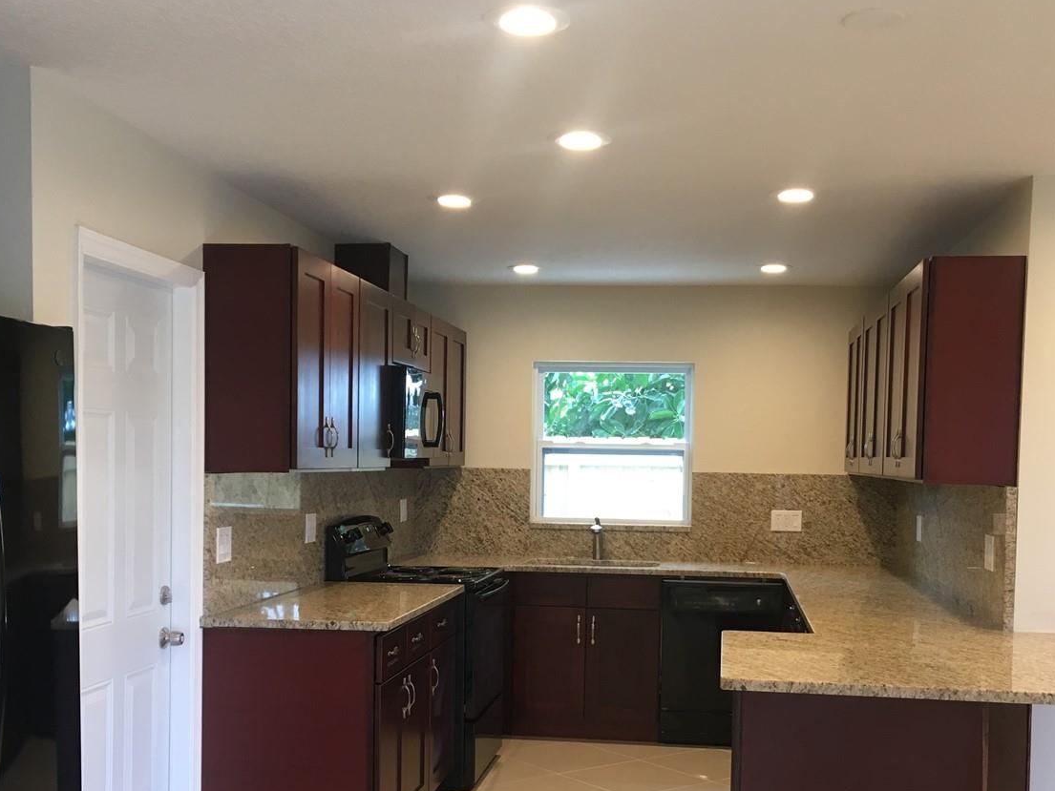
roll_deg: -1.8
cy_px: 518
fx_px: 1280
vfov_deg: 34.1
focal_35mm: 42
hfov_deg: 44.8
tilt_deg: -2.2
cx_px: 555
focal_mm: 4.15
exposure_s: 1/30
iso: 80
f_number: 2.2
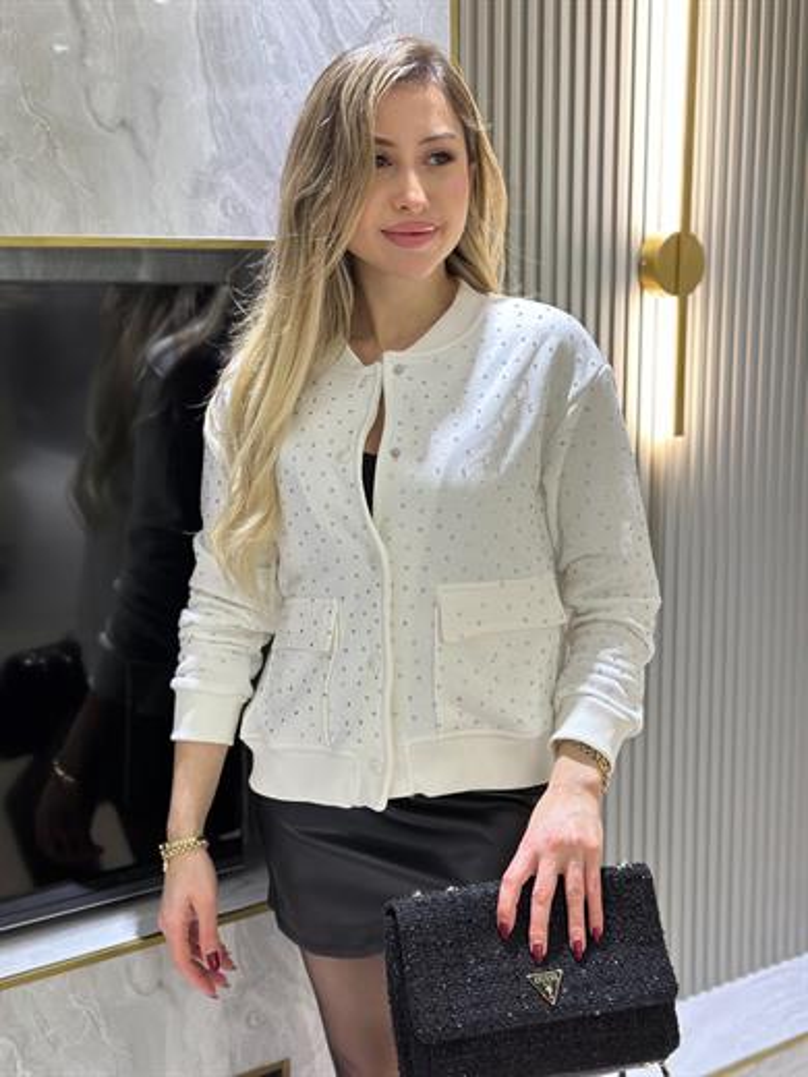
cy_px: 538
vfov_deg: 39.7
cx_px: 404
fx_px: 1494
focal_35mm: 48
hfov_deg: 30.3
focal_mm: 6.86
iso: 200
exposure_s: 1/50
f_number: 1.78
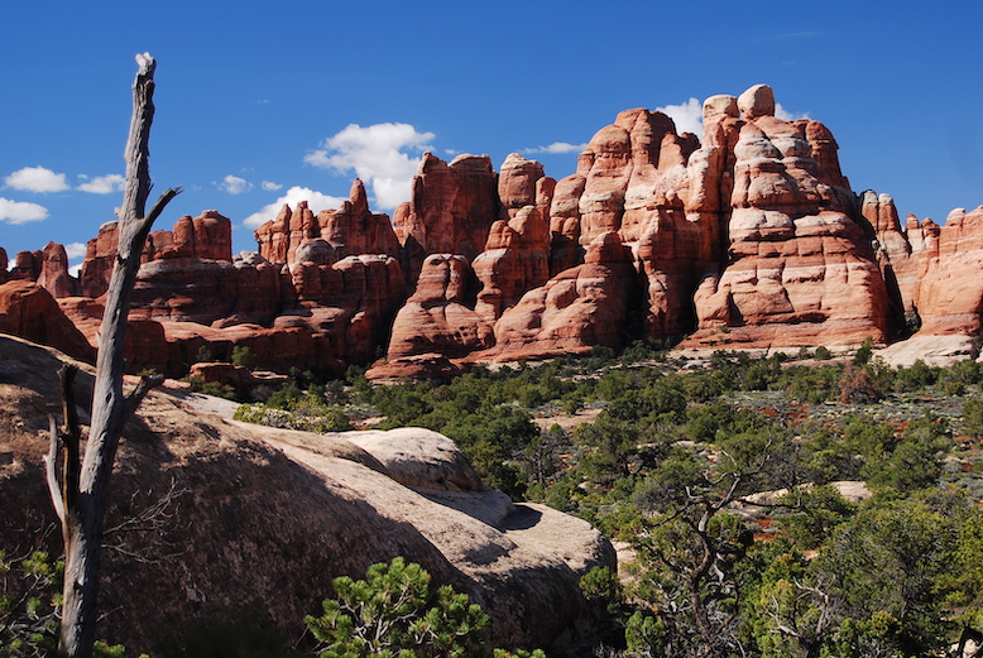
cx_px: 605
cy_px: 280
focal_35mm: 74
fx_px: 2023
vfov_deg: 18.5
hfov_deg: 27.2
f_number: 4
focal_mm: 40
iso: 100
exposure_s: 1/200
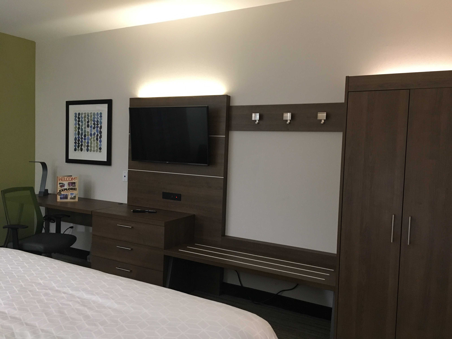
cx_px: 226
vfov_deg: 48.2
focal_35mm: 29
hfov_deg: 61.7
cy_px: 170
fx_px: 379
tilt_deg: -4.0
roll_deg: -1.6
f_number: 2.2
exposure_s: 1/30
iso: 160
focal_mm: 4.15
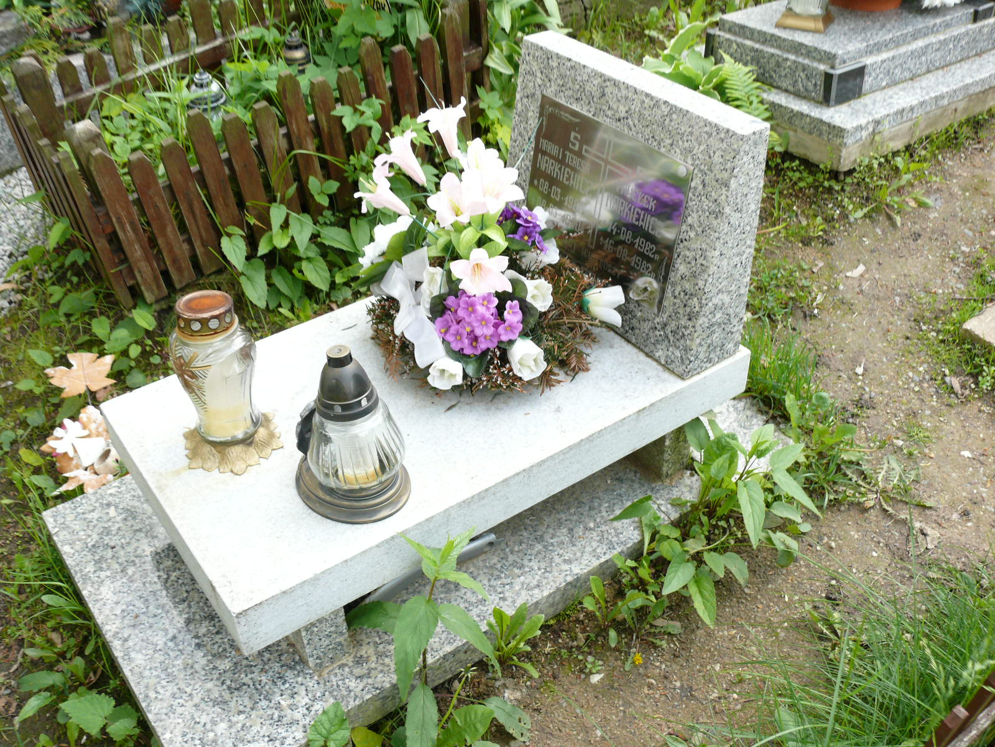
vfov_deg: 40.7
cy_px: 374
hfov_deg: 52.6
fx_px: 1006
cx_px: 498
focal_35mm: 35
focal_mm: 7.4
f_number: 3.6
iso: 100
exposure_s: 1/100
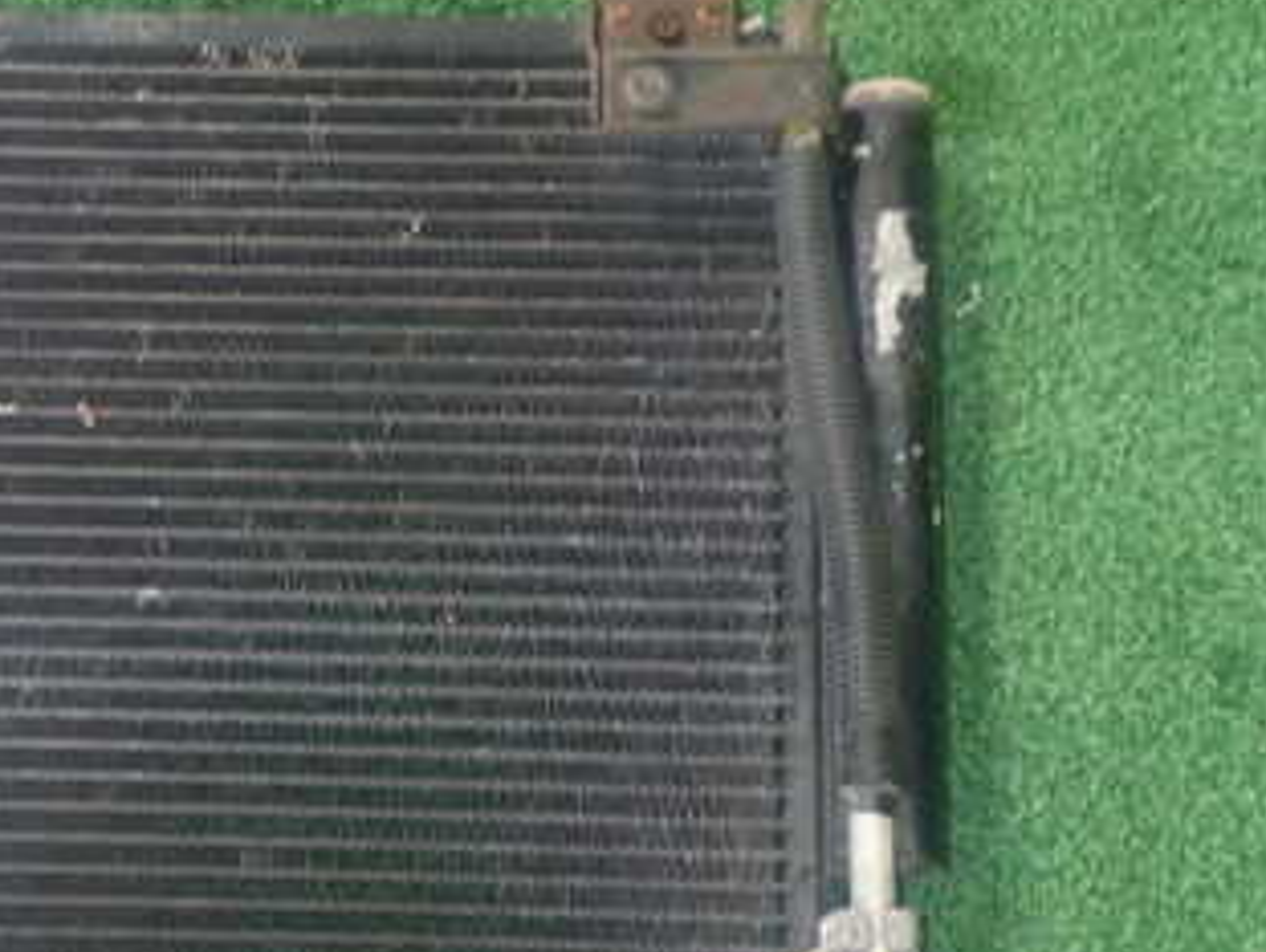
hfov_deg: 24.4
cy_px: 627
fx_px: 2893
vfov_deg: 18.7
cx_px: 289
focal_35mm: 79
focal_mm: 7.31
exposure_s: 1/40
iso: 640
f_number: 2.8
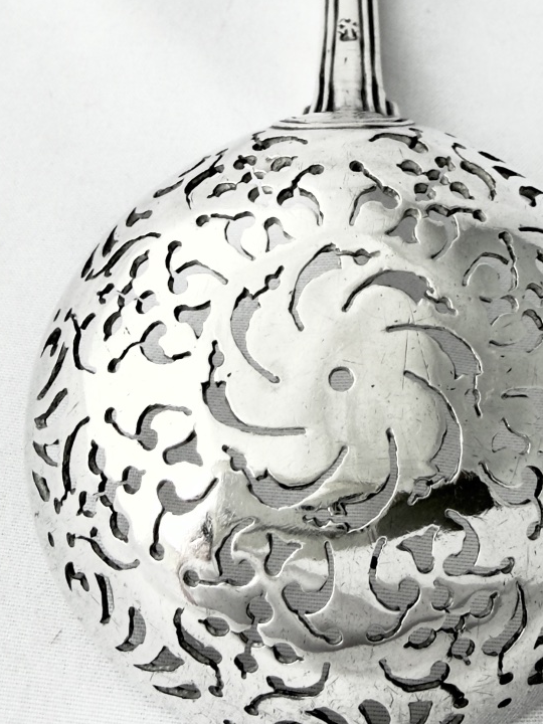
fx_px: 837
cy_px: 195
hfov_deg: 35.6
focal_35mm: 40
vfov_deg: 45.4
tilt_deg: -46.0
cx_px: 361
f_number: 2.2
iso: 40
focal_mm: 2.22
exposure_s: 1/226
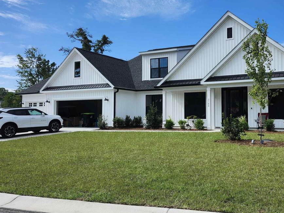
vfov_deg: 41.8
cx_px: 183
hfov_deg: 53.2
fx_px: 279
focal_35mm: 34
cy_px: 102
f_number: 1.8
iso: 25
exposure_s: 1/2116
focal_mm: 5.54
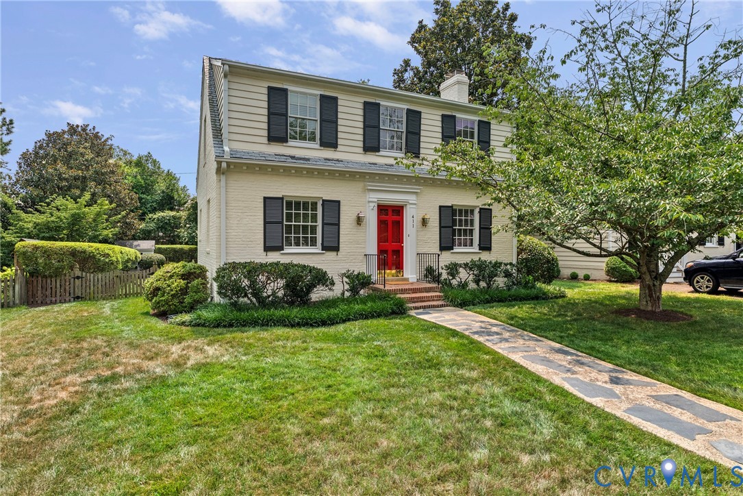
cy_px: 248
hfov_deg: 84.0
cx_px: 372
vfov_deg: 62.0
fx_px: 413
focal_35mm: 20
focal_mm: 20
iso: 800
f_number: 8
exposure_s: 1/320
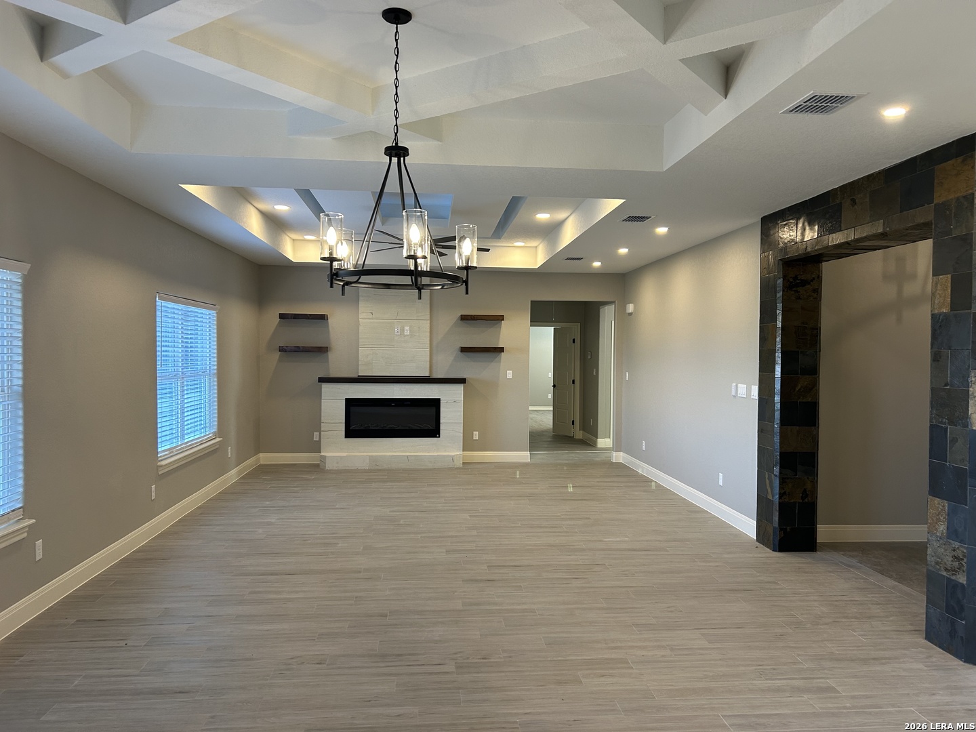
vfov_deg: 53.1
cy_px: 366
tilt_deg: -0.6
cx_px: 488
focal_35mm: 26
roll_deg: -0.8
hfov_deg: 67.3
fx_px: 733
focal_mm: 5.7
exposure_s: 1/120
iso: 100
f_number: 1.5
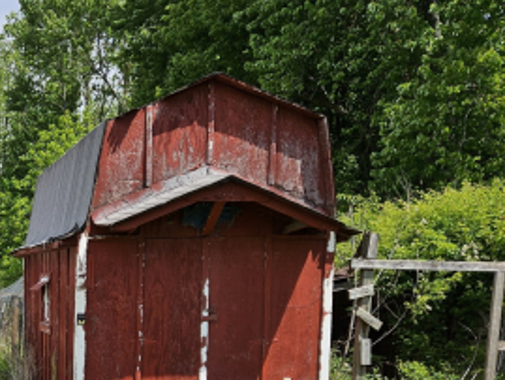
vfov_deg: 24.9
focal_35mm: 57
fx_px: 832
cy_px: 342
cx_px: -22
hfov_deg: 30.8
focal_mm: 5.4
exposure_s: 1/2628
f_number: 1.8
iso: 25
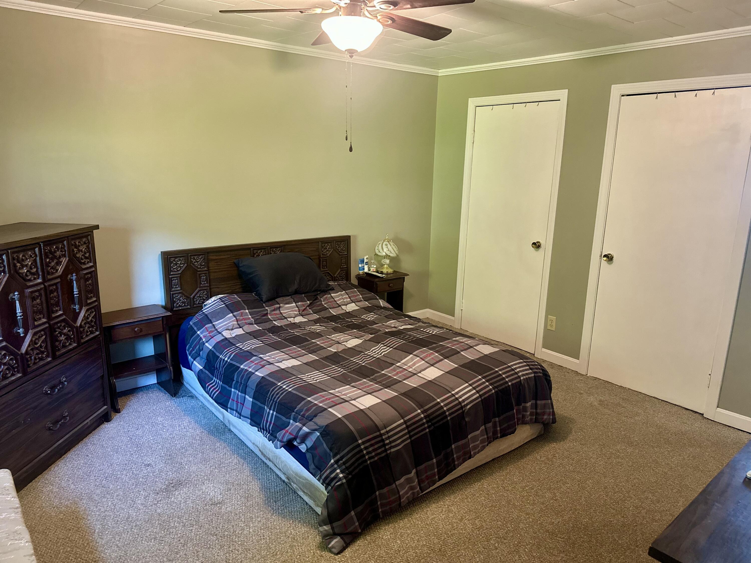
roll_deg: -1.1
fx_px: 521
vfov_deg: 56.8
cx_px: 376
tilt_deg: -12.4
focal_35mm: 24
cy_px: 282
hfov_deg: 71.6
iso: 800
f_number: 1.78
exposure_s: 1/60
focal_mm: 6.86
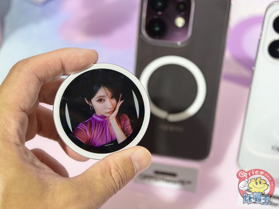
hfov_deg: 27.8
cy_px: 104
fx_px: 564
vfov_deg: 21.0
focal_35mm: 70
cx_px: 140
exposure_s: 1/112
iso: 250
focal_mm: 20.1
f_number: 2.2
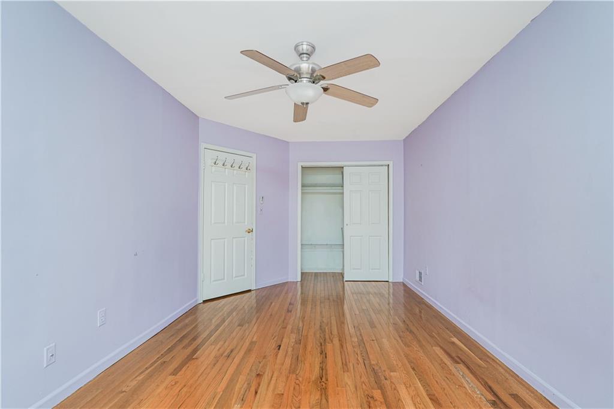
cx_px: 307
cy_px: 204
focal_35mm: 17
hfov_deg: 93.3
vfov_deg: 70.4
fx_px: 290
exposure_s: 1/50
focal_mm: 17
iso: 100
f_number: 5
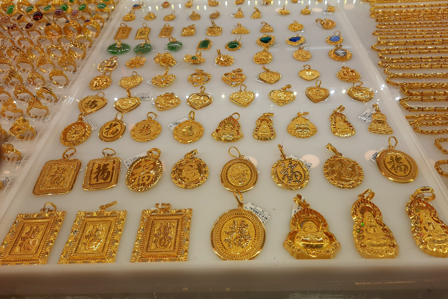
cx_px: 232
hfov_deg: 67.4
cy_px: 148
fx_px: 336
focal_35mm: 27
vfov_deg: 47.9
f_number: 2
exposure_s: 1/257
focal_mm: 4.6
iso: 32
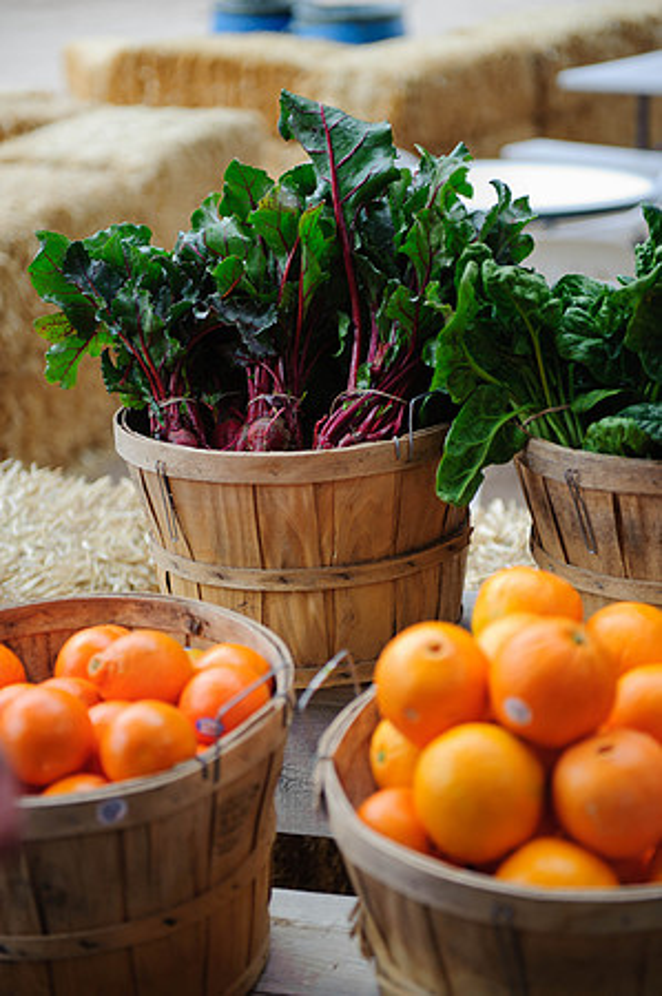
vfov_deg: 28.9
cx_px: 331
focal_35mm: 70
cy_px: 498
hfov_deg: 19.4
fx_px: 1935
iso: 200
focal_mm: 70
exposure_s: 1/125
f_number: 2.8
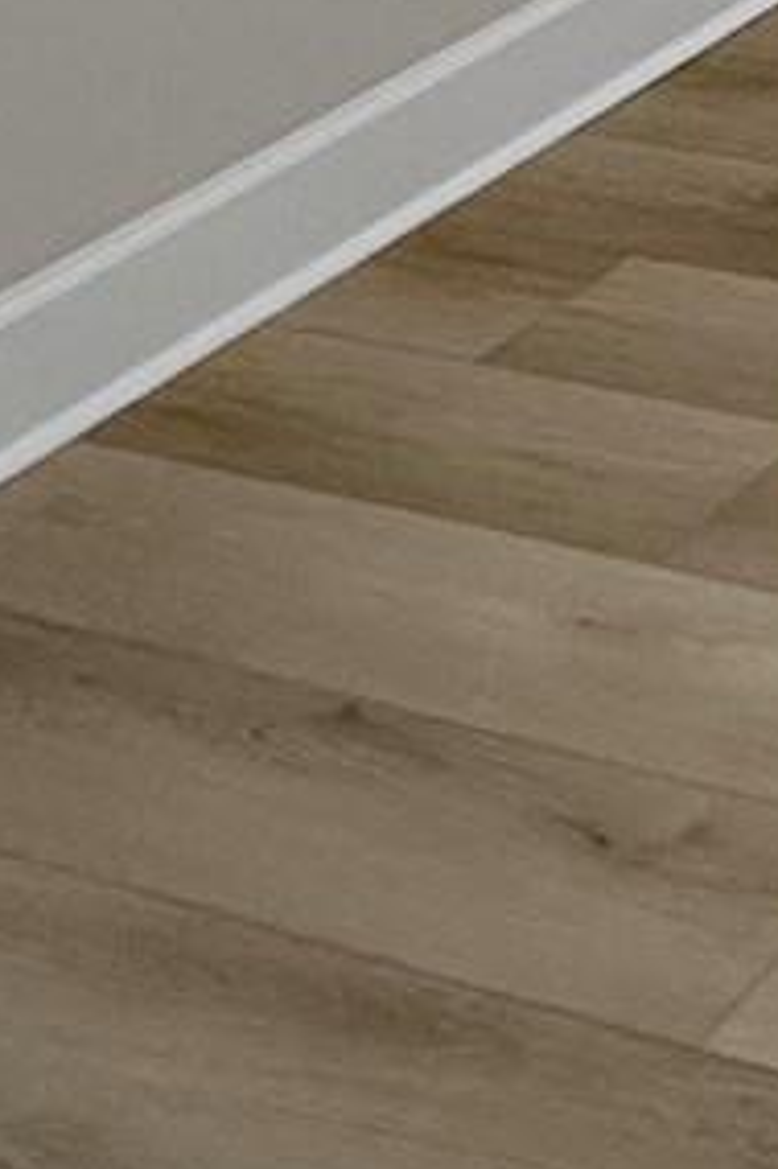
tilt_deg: -0.8
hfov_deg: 12.2
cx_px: 2021
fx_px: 2661
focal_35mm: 82
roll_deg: +0.3
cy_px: -1181
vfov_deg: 17.5
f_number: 2.2
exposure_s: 1/120
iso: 125
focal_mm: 2.22
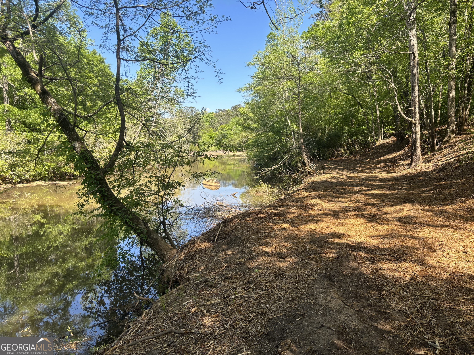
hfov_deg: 67.3
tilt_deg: -5.7
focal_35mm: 26
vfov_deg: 53.1
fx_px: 356
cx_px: 237
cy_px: 178
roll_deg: +0.1
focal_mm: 5.96
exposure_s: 1/844
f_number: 1.6
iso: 50
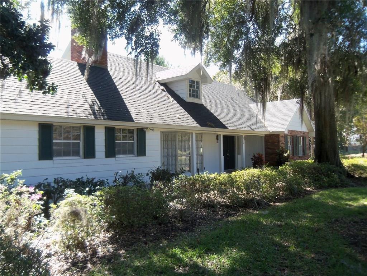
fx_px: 297
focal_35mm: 28
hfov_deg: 63.4
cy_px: 138
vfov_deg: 49.7
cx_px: 184
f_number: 3.9
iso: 64
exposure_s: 1/60
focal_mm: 5.1
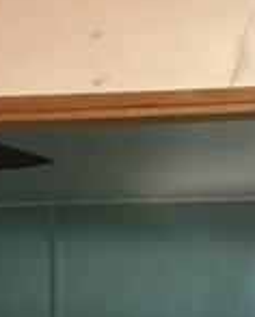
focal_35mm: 123
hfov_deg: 12.4
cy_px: 362
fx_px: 1158
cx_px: 2
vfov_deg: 15.2
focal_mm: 4.15
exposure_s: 1/30
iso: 125
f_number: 2.2
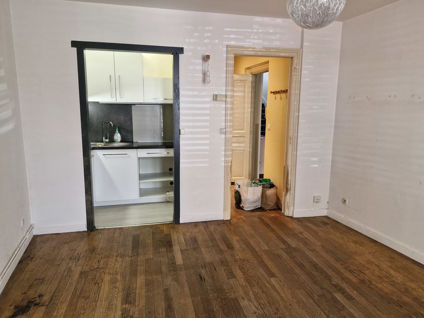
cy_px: 159
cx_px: 212
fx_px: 282
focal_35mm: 23
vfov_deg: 58.9
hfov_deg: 73.9
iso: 500
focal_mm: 5.54
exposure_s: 1/100
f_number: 1.8
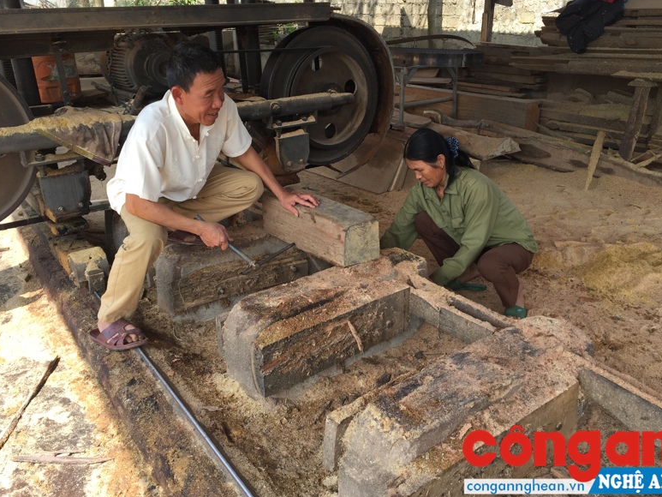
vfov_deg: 46.8
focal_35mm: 30
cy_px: 243
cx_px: 337
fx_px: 574
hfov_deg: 60.0
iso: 32
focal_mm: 4.15
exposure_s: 1/416
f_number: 2.2
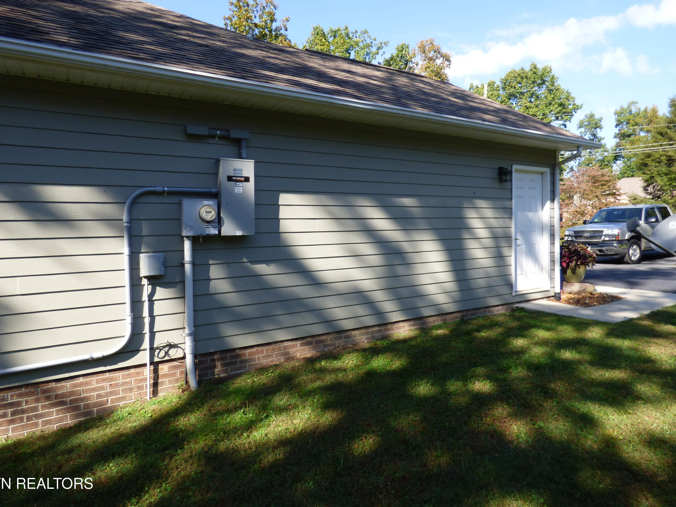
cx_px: 336
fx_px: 410
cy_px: 242
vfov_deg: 63.4
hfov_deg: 79.0
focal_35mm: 21
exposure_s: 1/500
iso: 100
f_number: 2.8
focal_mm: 3.58
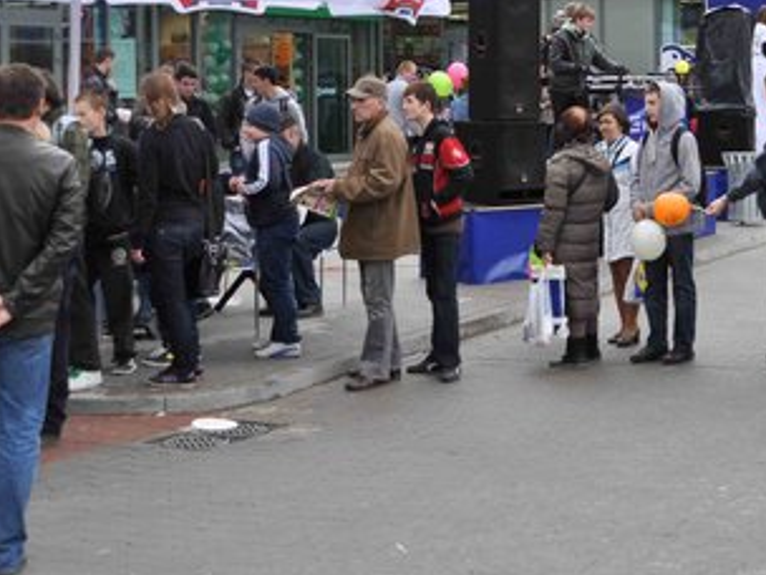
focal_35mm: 77
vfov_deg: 18.9
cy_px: 78
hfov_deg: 25.1
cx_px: 567
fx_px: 1704
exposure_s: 1/250
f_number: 7.1
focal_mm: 25
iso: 200
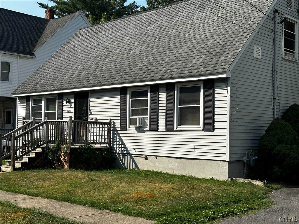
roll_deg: -1.4
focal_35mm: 48
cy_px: 112
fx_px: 415
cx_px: 150
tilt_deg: +3.2
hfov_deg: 39.7
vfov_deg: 30.3
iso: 64
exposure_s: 1/4016
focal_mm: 6.86
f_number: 1.78
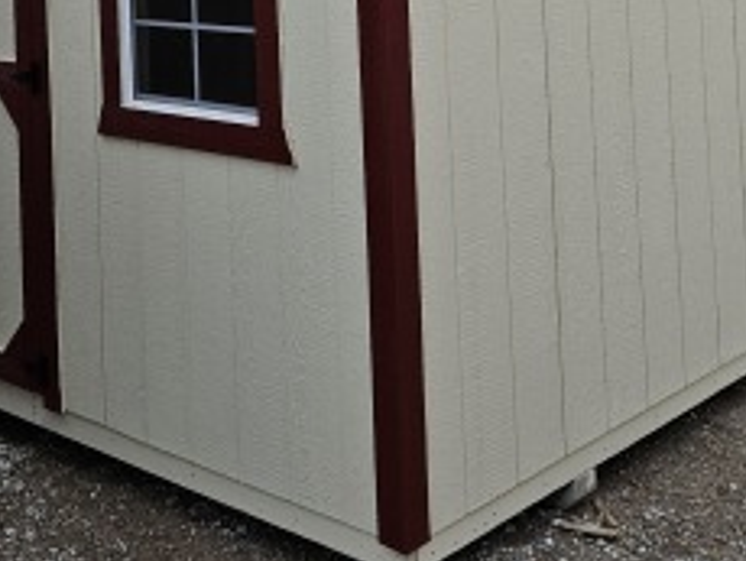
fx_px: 1381
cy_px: -136
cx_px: 461
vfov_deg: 21.2
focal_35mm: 64
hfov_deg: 30.1
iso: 50
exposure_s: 1/120
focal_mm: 5.4
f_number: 1.8
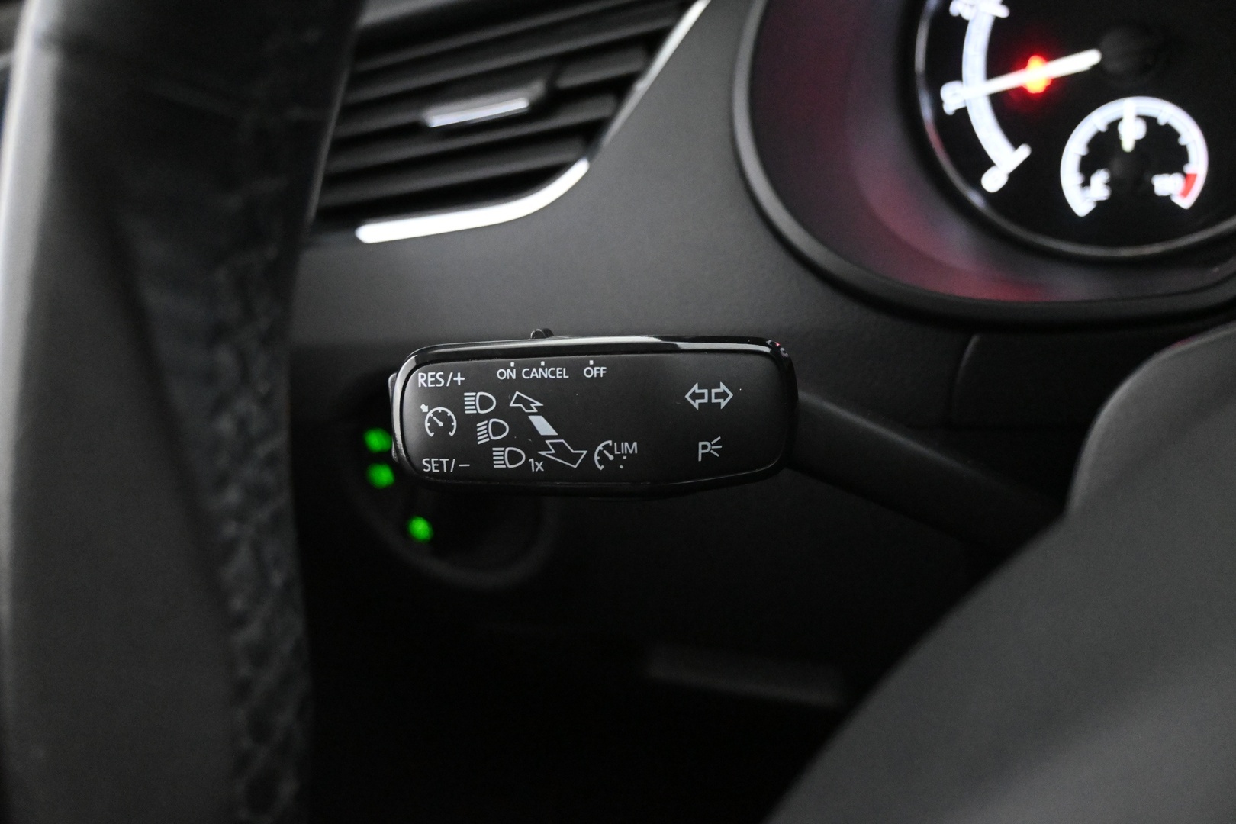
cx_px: 618
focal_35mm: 32
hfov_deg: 58.3
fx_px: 1107
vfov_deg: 40.8
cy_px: 412
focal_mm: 21.5
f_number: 4
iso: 10000
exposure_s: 1/30
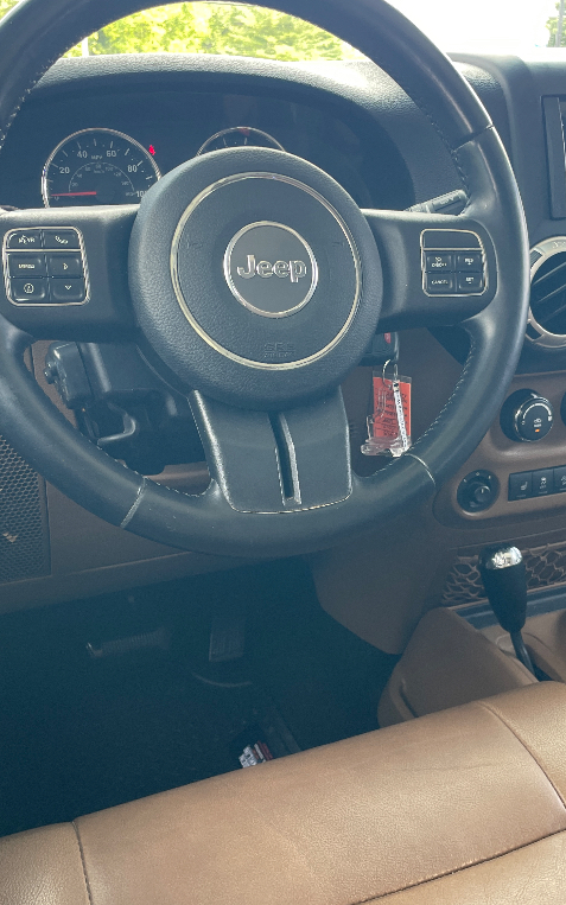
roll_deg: -1.8
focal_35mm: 37
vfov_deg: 52.7
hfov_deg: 34.3
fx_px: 913
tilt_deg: -20.2
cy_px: 452
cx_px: 338
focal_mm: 4.2
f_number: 1.6
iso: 80
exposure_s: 1/121
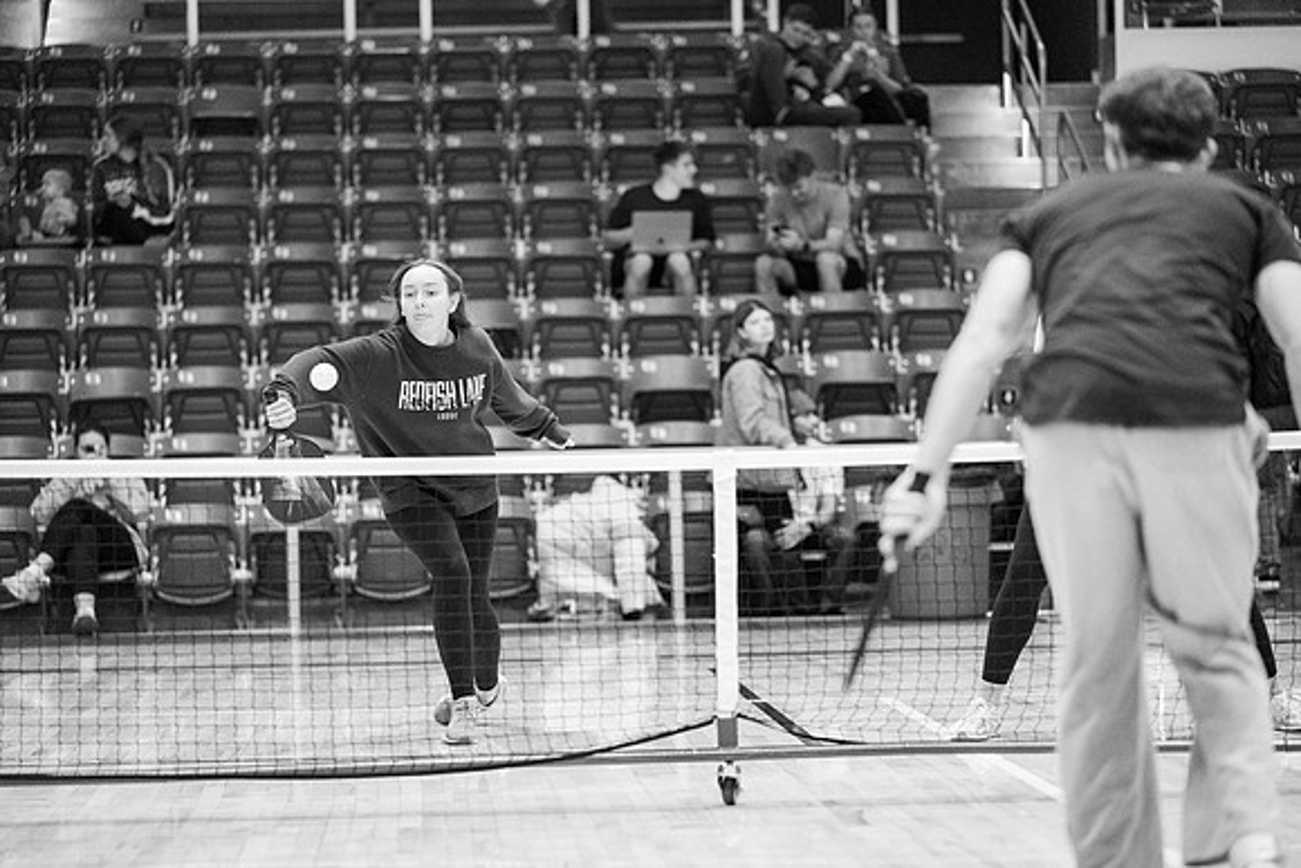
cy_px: 434
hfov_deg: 15.2
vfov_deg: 10.2
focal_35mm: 135
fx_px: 4880
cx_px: 650
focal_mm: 135
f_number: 2.8
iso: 5000
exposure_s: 1/500
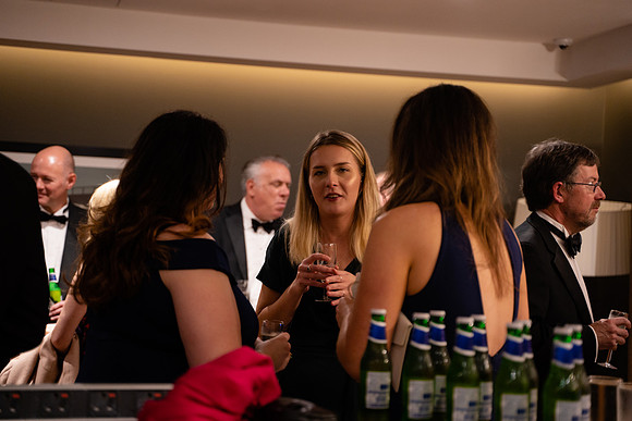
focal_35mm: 68
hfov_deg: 29.6
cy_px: 210
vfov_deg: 20.0
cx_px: 316
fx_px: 1194
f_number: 2.8
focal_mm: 68
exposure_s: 1/60
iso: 1250
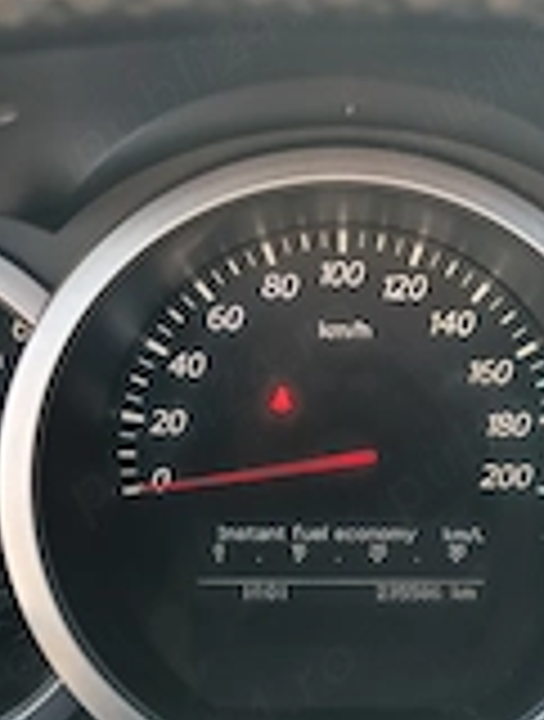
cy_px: 477
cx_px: 369
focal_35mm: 67
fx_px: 1396
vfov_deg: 28.7
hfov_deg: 21.9
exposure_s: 1/50
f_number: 1.8
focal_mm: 3.98
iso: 80
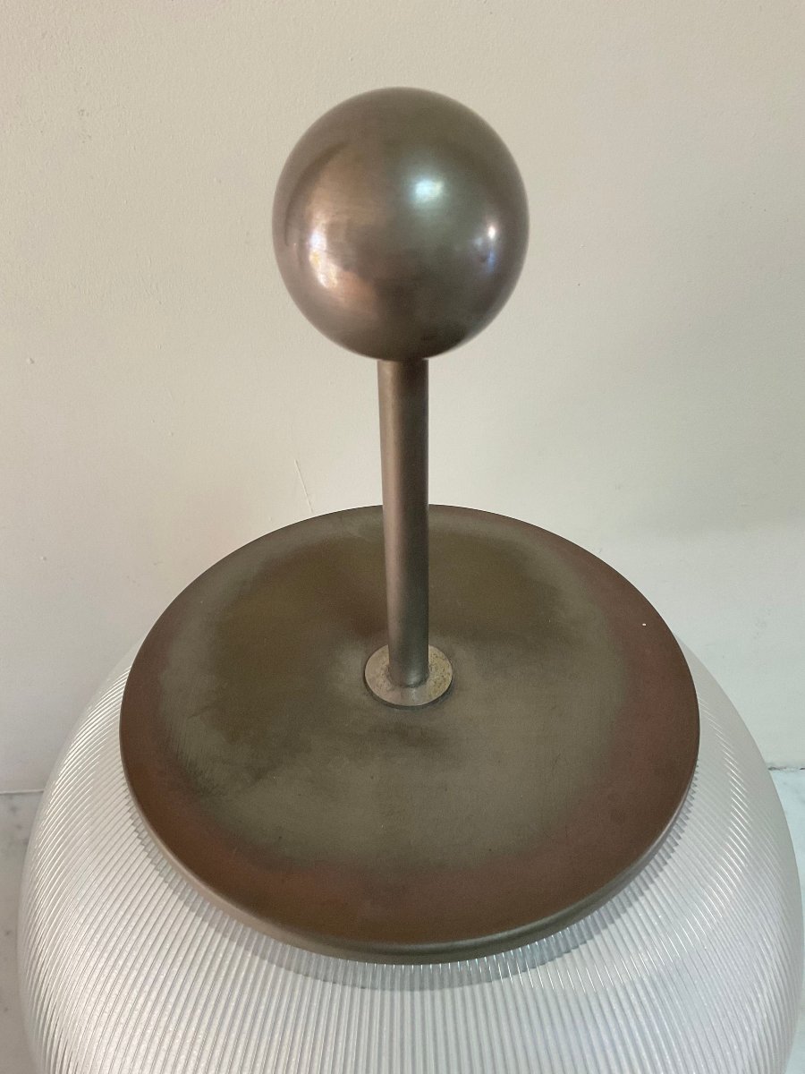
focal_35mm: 29
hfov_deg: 48.2
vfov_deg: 61.7
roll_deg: +0.6
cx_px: 402
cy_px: 537
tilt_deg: -37.9
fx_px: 899
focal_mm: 3
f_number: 1.8
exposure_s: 1/50
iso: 125
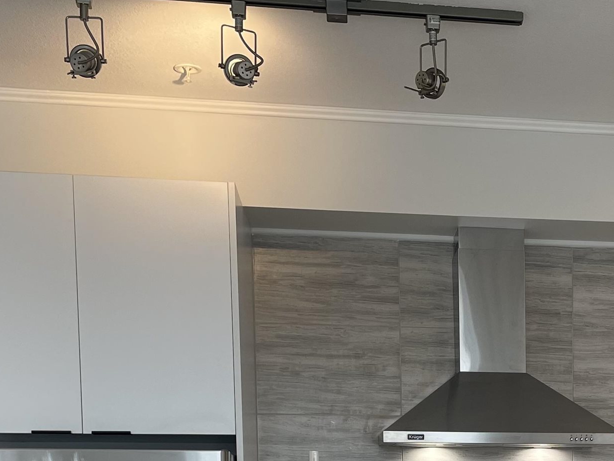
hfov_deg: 28.7
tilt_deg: -2.4
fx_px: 1153
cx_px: 550
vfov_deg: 20.9
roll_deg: +0.3
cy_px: 574
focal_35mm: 65
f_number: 1.6
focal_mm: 4.2
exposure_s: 1/120
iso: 50
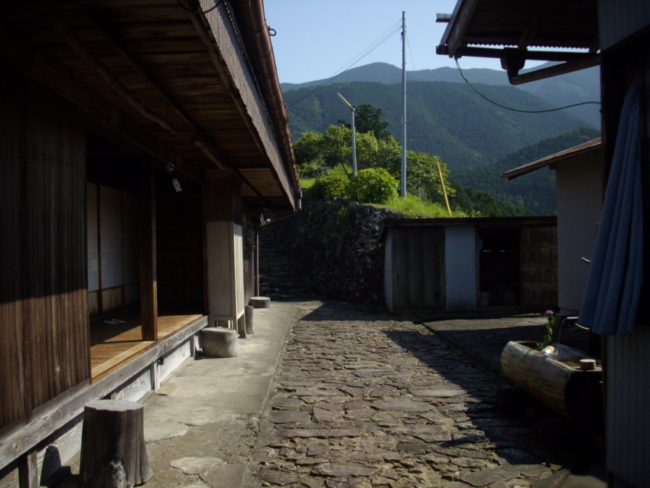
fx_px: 695
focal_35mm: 37
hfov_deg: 50.1
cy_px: 244
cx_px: 325
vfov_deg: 38.7
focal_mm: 6.2
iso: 80
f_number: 5.6
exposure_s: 1/320
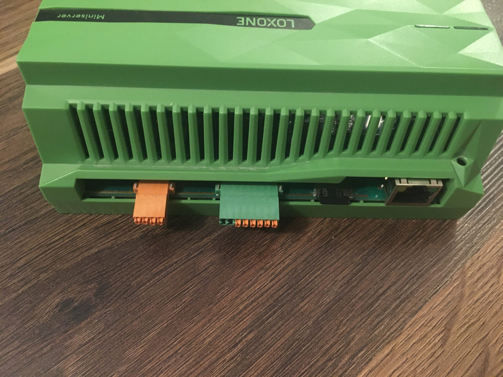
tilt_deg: -55.0
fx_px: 421
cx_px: 252
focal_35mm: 29
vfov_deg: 48.2
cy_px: 188
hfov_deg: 61.7
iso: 400
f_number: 2.2
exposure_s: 1/17
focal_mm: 4.15
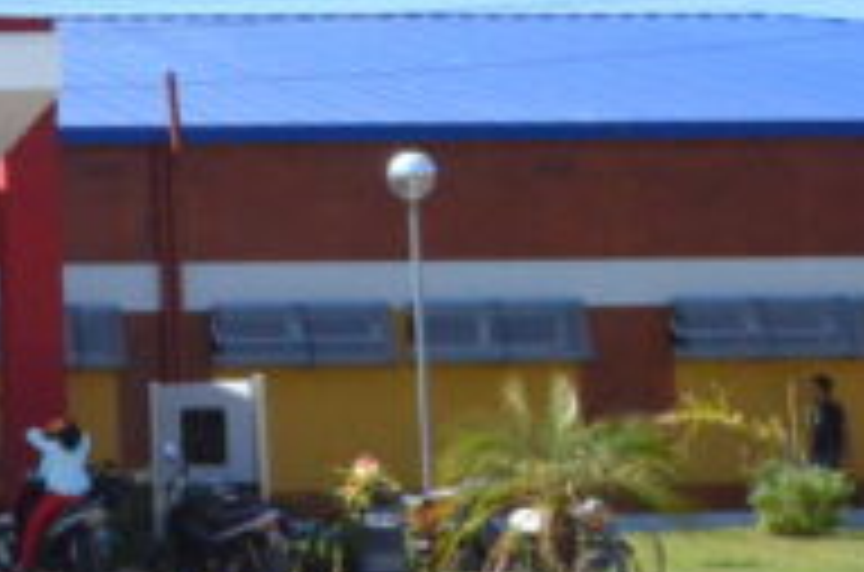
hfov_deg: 18.6
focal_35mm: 96
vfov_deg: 14.1
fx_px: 2298
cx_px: -457
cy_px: 178
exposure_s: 1/1250
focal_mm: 18
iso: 3200
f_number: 20
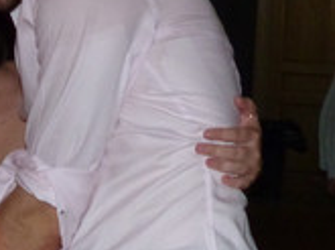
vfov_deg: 10.5
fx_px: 1352
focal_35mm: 140
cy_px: 57
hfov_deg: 13.7
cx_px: -59
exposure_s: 1/80
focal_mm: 6.4
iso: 400
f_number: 2.8
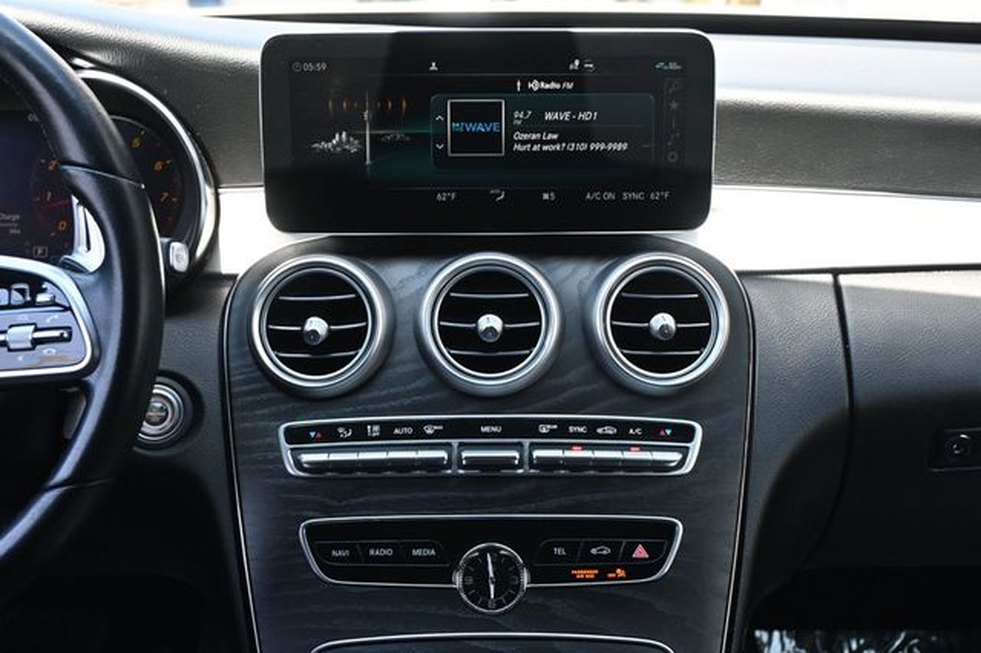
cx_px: 490
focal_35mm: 52
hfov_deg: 37.9
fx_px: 1430
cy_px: 326
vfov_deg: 25.7
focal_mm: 35
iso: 720
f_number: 5.3
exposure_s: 1/125
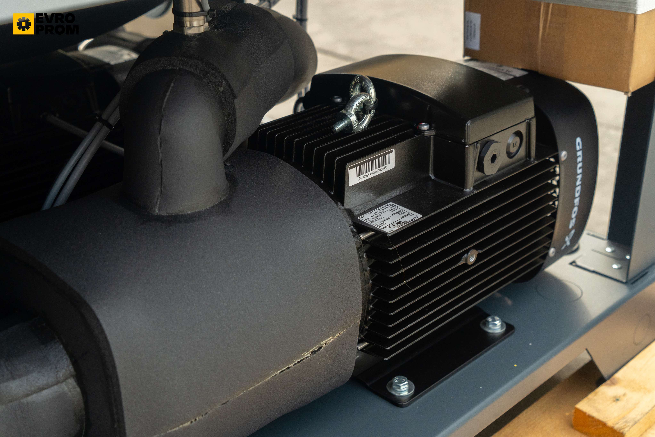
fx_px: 855
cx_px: 328
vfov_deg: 28.6
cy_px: 218
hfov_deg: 41.9
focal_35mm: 47
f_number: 6.3
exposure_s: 1/200
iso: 800
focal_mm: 47
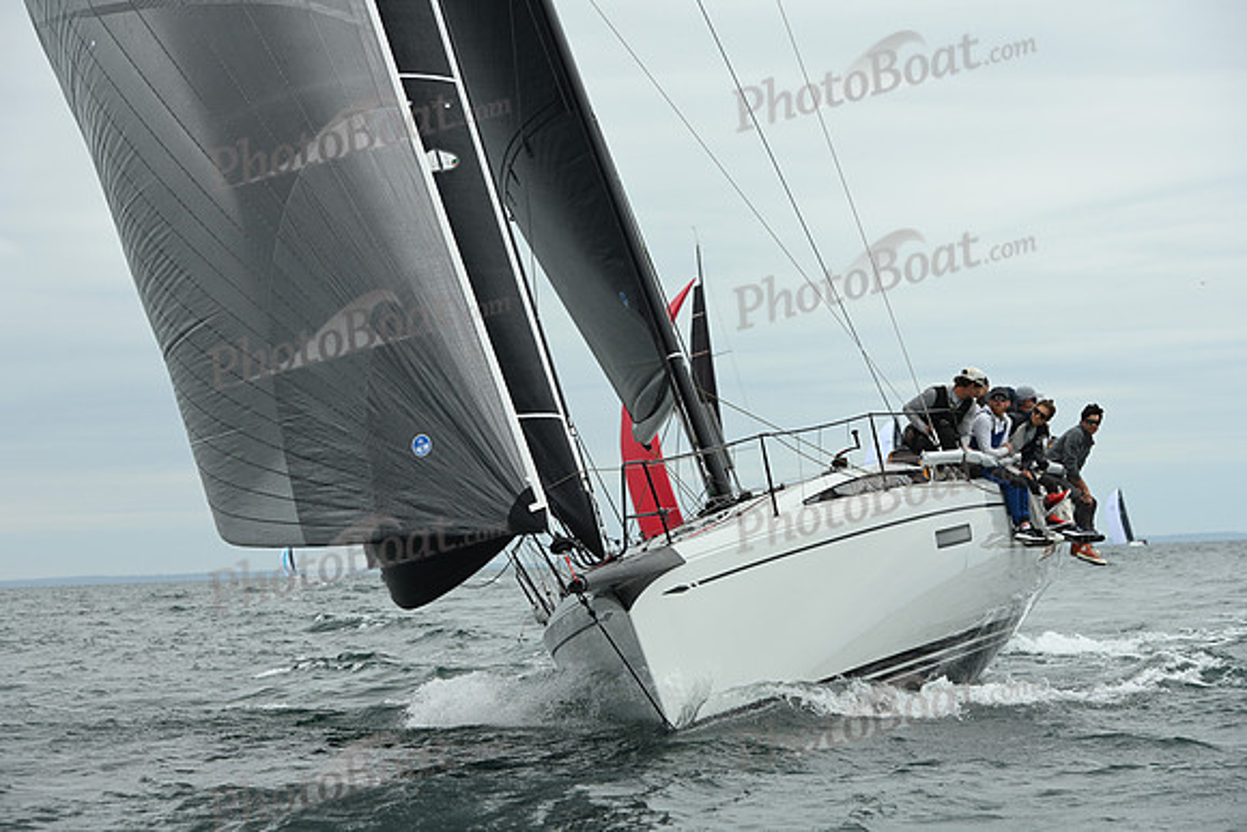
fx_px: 4677
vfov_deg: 10.2
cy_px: 416
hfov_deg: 15.2
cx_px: 624
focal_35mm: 135
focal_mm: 135
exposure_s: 1/800
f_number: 8
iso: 400
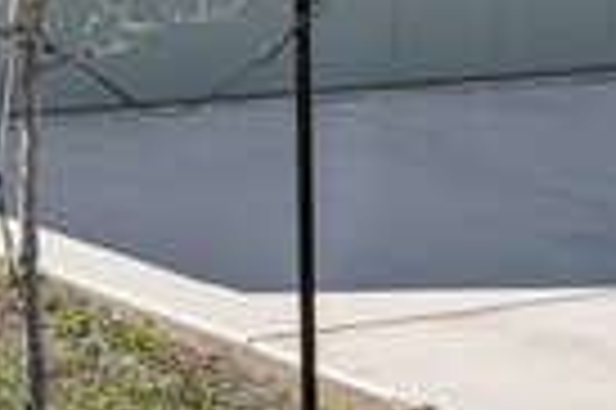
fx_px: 2564
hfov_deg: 12.8
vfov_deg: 8.8
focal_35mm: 150
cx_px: -364
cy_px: -313
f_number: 8
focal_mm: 32
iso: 200
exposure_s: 1/500
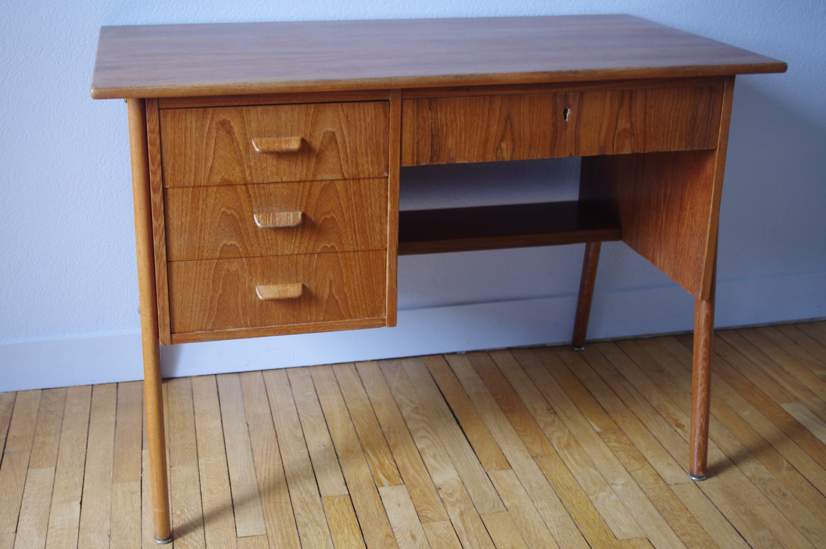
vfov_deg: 31.8
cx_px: 413
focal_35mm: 42
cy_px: 274
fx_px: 962
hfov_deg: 46.4
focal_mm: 28.13
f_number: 4
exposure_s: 1/60
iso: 400
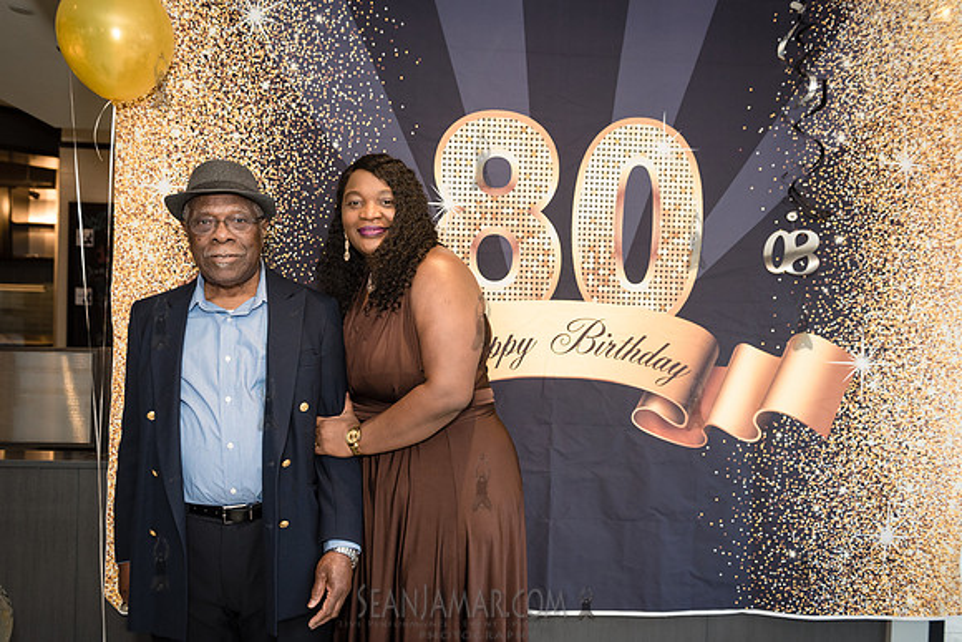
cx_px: 481
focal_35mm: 29
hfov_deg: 64.3
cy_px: 321
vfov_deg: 45.5
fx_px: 765
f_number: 3.5
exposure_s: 1/320
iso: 1250
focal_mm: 28
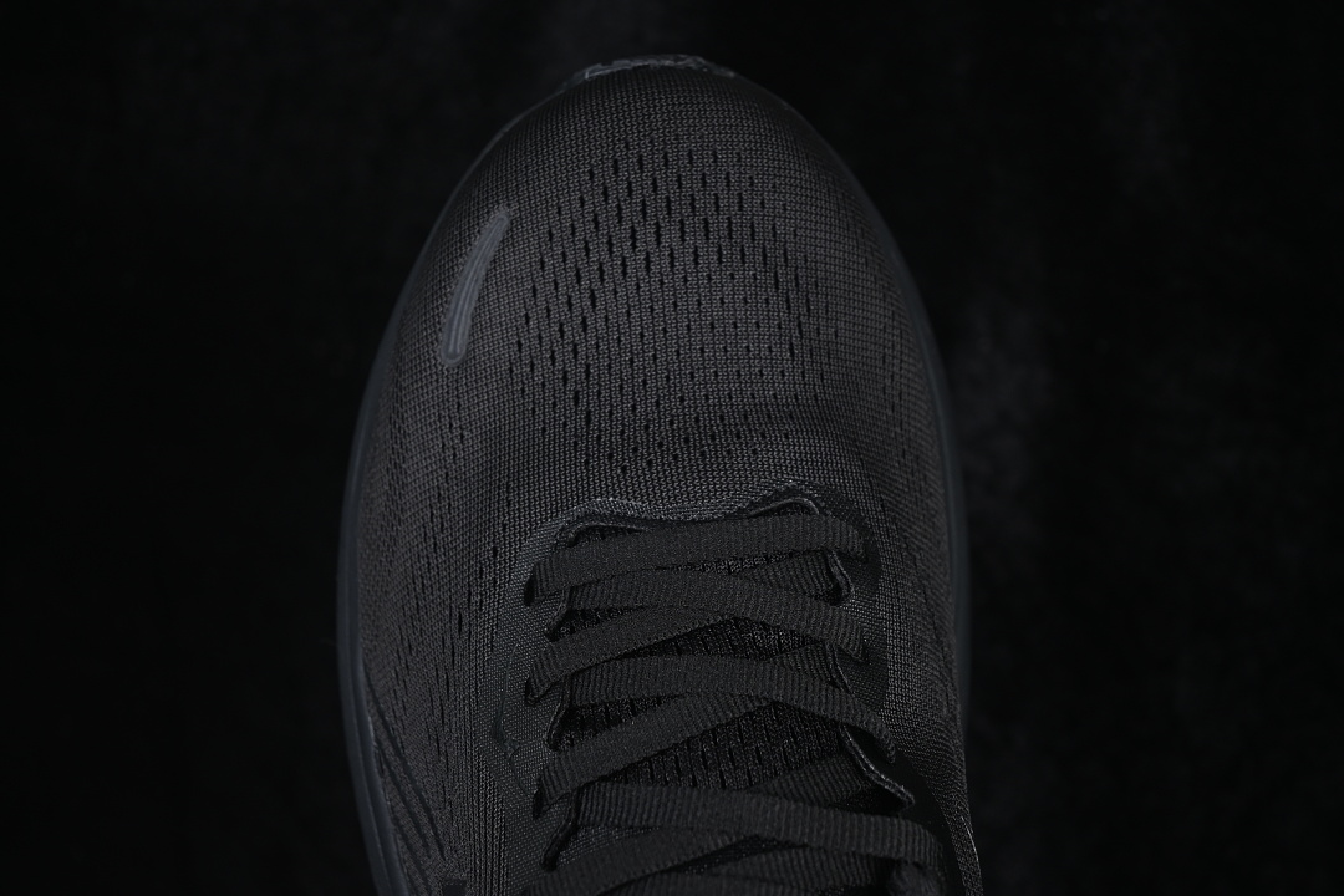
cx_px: 672
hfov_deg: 27.0
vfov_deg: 18.2
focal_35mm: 75
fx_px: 2800
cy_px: 448
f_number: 6.3
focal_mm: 50
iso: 160
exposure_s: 1/50
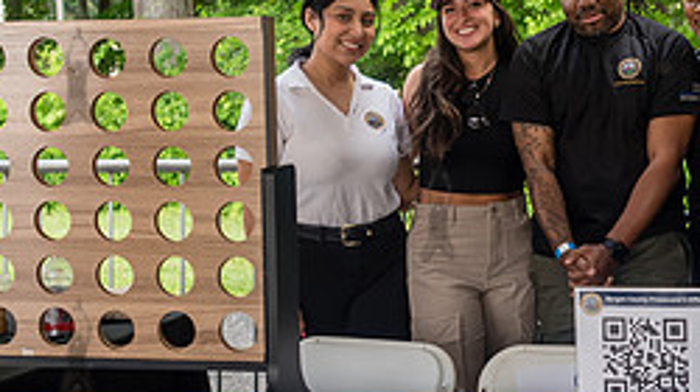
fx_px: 1799
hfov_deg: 21.8
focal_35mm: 97
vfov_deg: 12.4
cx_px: 550
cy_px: 136
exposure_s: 1/160
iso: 400
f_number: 4
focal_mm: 35
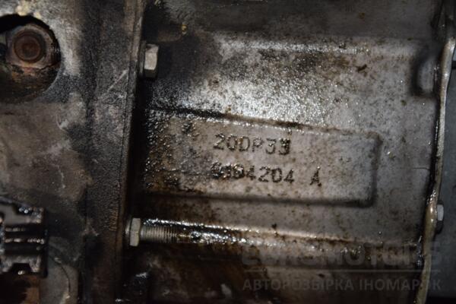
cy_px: 152
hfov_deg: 18.2
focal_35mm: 112
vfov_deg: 12.2
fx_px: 1425
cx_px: 228
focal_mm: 75
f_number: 5.3
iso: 800
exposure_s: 1/60
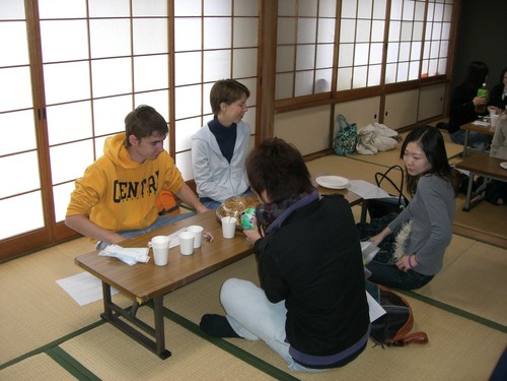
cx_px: 254
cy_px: 190
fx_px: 557
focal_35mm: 38
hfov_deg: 49.0
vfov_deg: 37.7
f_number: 2.7
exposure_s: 1/60
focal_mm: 6.2
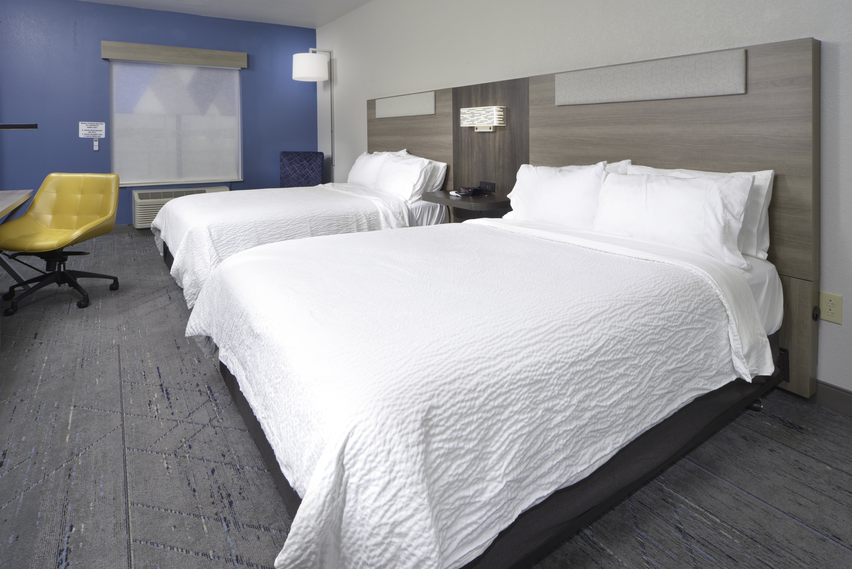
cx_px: 426
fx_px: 450
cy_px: 284
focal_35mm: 19
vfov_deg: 64.6
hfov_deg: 86.9
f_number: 11
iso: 100
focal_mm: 19
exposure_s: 1/60
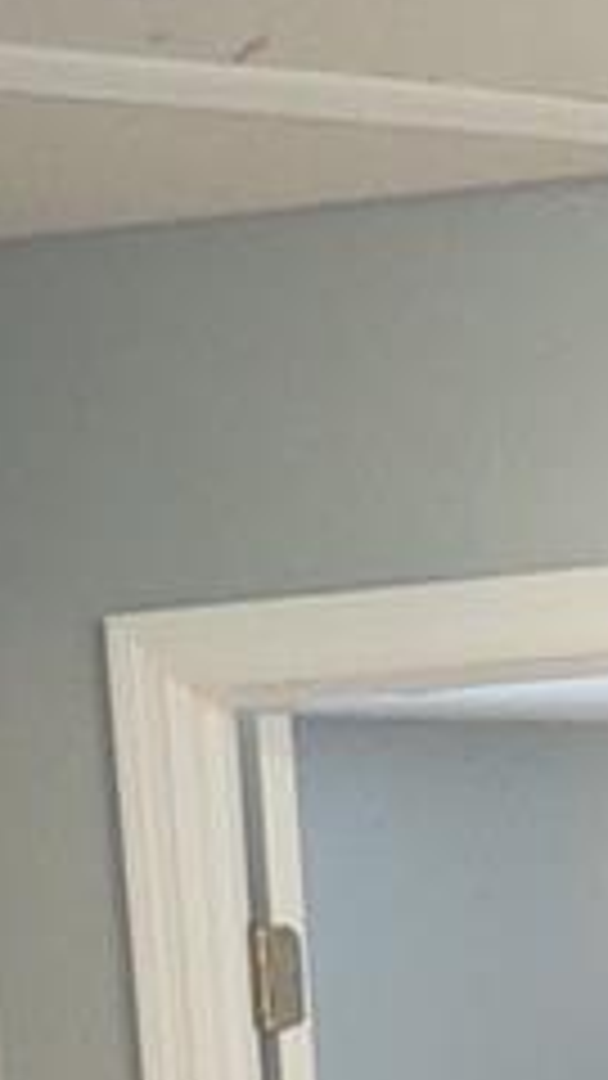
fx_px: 4213
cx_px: 689
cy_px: 2592
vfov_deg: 11.9
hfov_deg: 8.2
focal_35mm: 147
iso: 394
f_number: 1.7
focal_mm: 4.75
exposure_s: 1/50
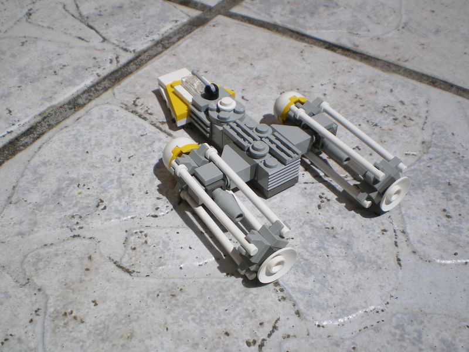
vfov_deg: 37.7
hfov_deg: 49.0
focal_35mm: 38
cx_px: 234
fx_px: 515
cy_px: 176
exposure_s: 1/1000
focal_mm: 6.3
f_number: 4.6
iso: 64
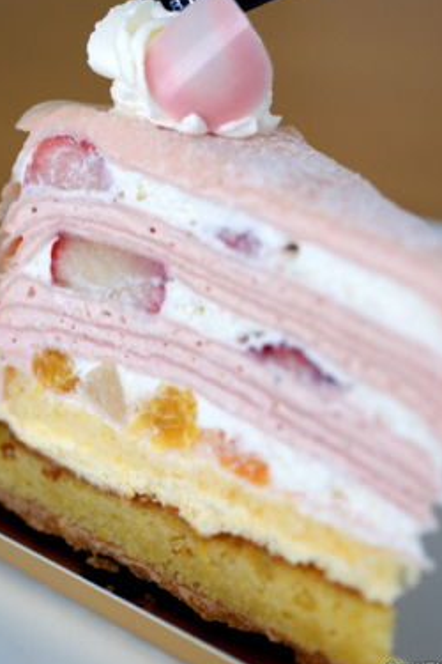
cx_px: 201
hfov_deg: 14.5
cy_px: 278
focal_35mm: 94
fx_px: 1731
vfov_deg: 21.7
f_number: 3.5
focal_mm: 50
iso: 400
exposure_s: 1/60
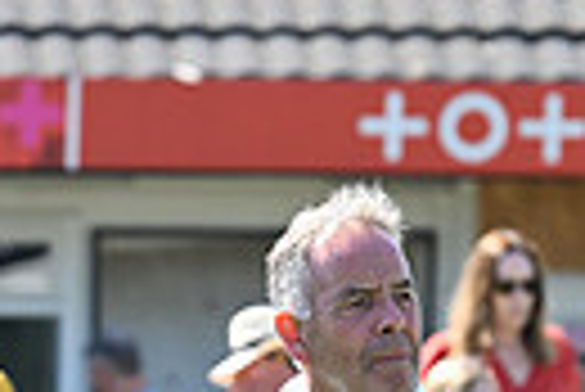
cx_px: -292
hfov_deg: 2.5
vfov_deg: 1.7
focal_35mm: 823
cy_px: 813
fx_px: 13389
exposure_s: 1/640
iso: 400
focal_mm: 185
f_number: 5.6
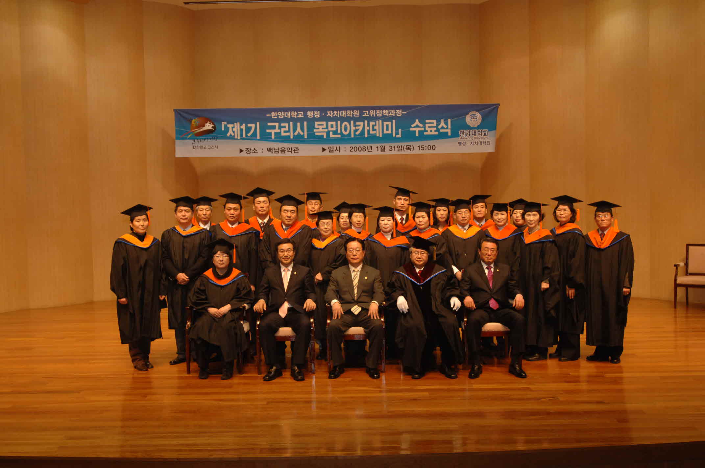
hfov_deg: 51.3
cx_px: 352
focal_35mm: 38
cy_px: 234
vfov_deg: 35.4
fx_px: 733
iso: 400
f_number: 5.6
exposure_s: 1/60
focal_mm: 25
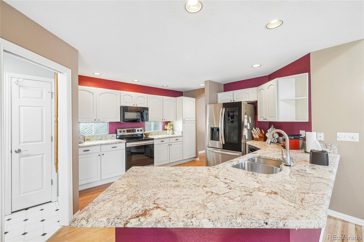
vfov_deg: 77.3
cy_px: 121
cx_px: 182
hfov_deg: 100.4
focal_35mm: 15
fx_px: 152
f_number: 8
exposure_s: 1/13
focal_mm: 10
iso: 800
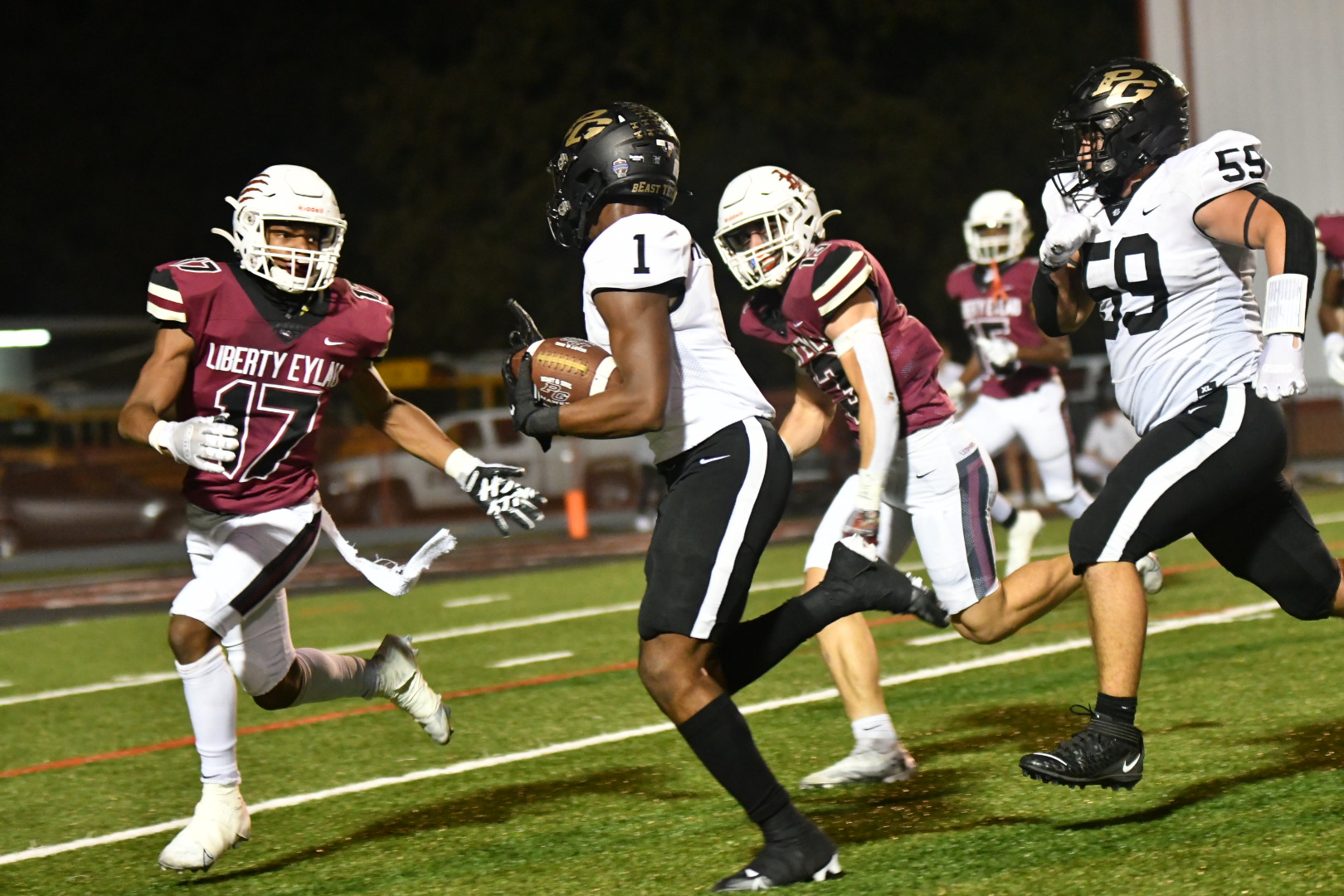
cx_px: 672
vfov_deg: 8.7
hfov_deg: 13.0
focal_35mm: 158
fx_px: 5880
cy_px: 448
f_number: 2.8
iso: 6400
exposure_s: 1/640
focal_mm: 105
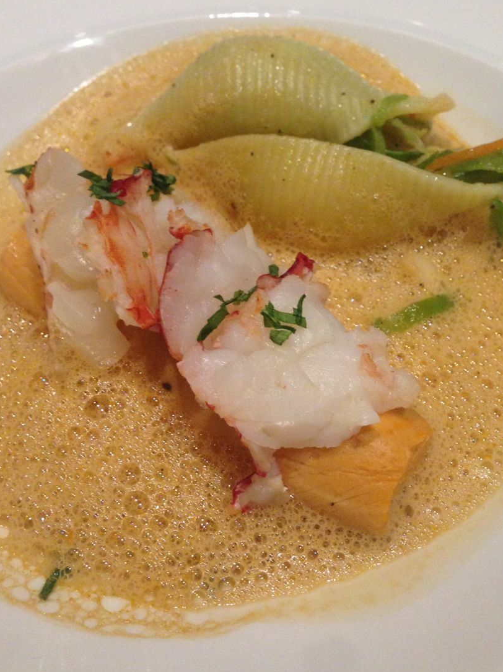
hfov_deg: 36.8
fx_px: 756
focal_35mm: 39
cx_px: 255
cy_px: 302
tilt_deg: -47.9
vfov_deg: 47.8
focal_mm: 4.12
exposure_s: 1/20
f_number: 2.4
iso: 320
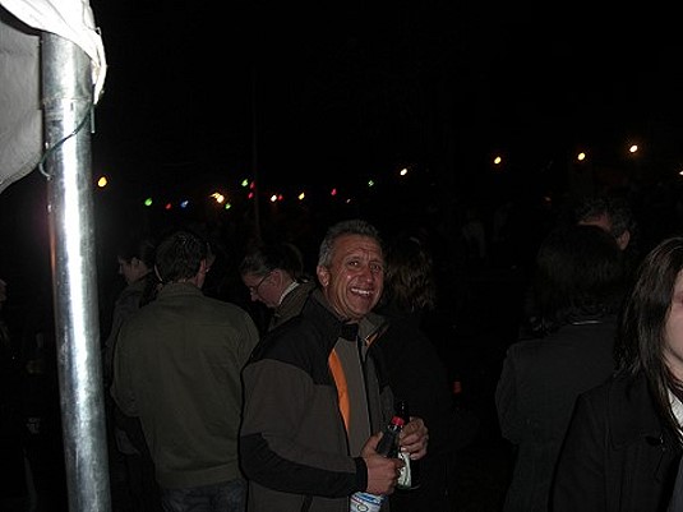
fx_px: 750
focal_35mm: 38
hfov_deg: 49.0
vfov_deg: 37.7
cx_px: 342
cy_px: 256
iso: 200
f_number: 2.8
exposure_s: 1/60
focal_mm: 7.9
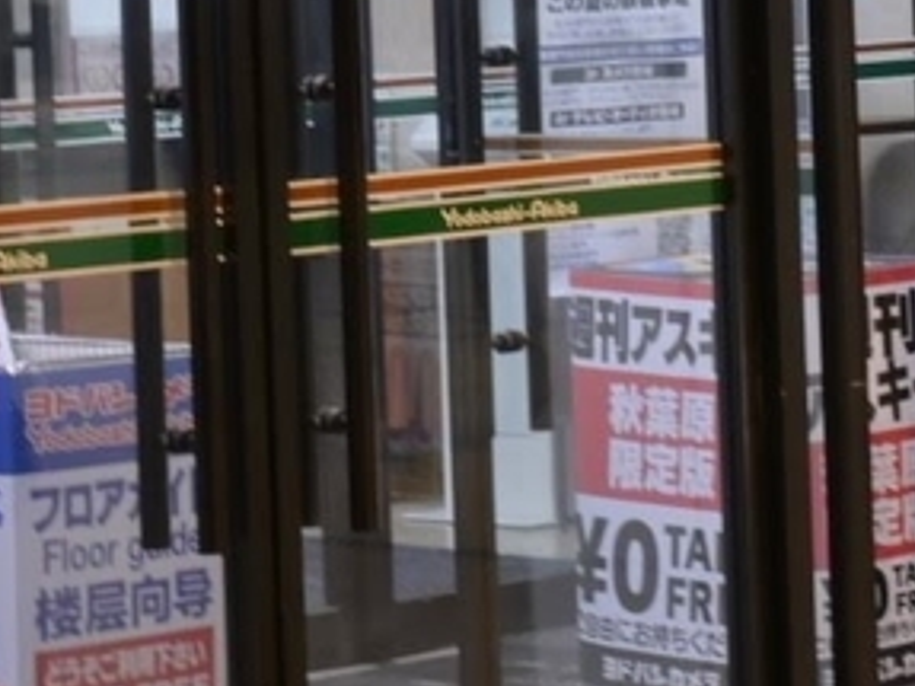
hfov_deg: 10.3
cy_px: -67
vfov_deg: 8.0
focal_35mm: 184
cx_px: 1435
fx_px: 4862
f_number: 10
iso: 250
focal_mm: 30.5
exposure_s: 1/5
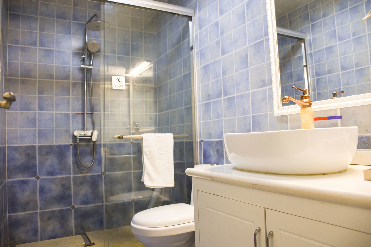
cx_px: 186
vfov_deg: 47.9
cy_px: 124
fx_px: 278
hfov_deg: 67.4
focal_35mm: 27
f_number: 3.5
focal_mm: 18
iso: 400
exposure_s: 1/100
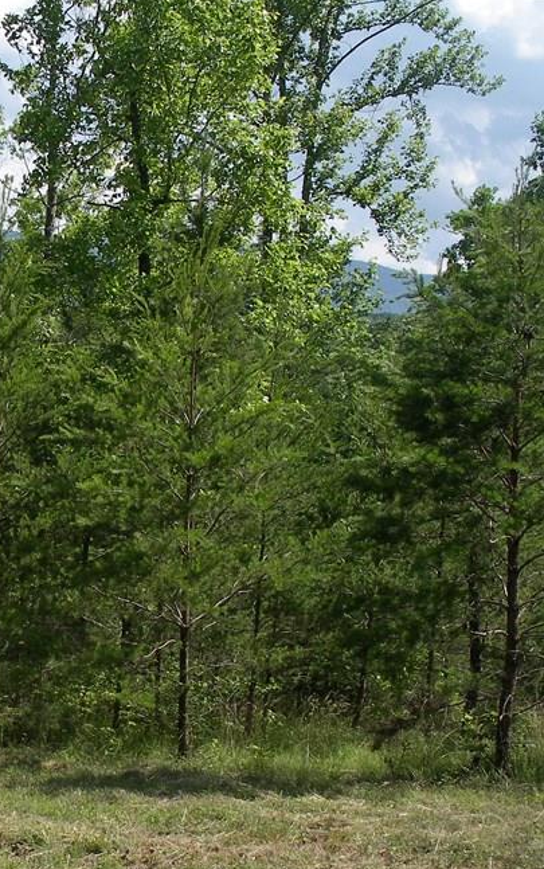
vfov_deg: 32.9
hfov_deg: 20.0
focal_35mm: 62
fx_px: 1469
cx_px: -57
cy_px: 510
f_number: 5.6
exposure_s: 1/200
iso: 80
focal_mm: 7.8
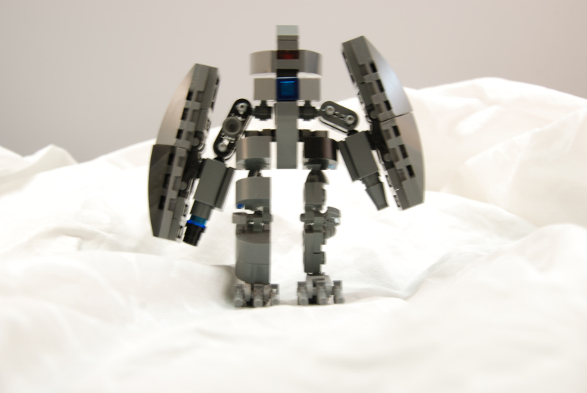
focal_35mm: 63
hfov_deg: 31.8
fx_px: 1029
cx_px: 294
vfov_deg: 21.6
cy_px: 196
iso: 100
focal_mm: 42
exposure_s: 1/1.6
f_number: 10
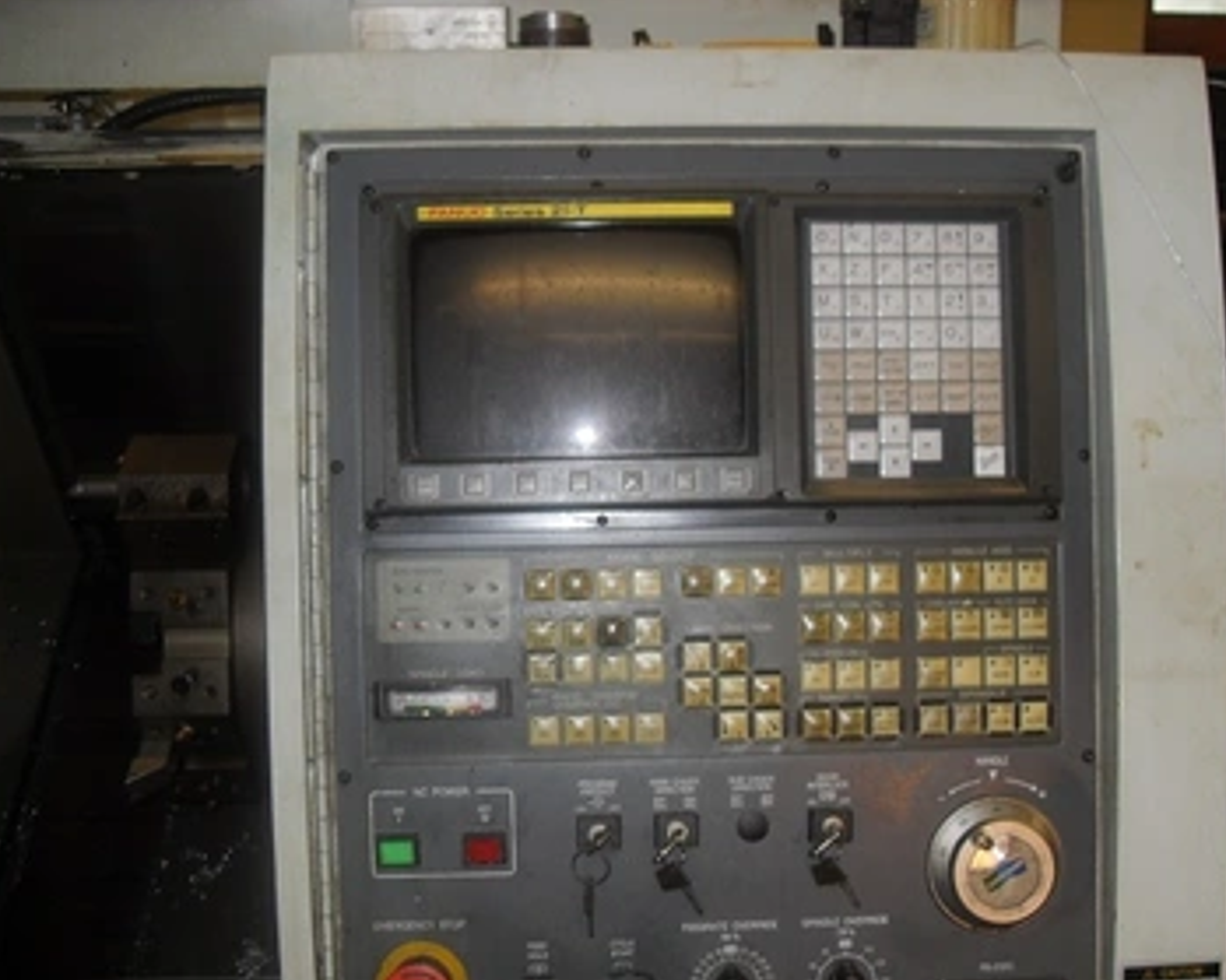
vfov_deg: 39.1
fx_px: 1378
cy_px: 523
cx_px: 682
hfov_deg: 47.9
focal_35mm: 38
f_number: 2.8
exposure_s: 1/45
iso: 100
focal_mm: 6.3
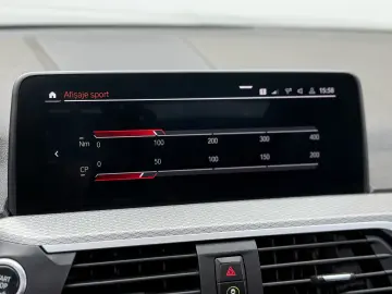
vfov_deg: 30.3
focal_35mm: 48
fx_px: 544
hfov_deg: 39.7
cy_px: 147
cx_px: 196
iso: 100
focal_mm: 6.76
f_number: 1.78
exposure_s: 1/370
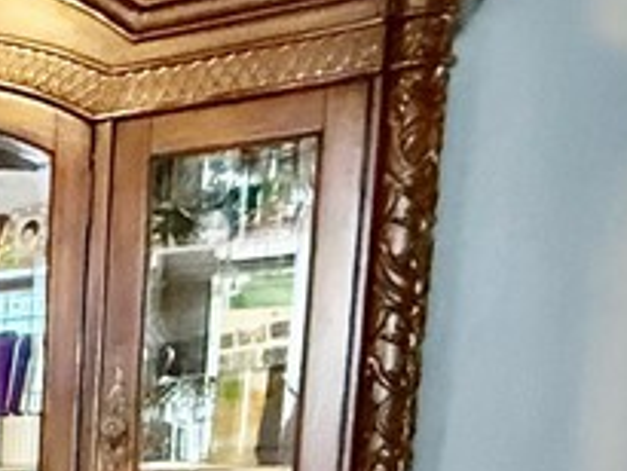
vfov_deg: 19.2
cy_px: 636
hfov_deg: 18.0
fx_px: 1269
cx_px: -655
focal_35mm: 70
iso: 1250
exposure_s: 1/40
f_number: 2.2
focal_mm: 2.22
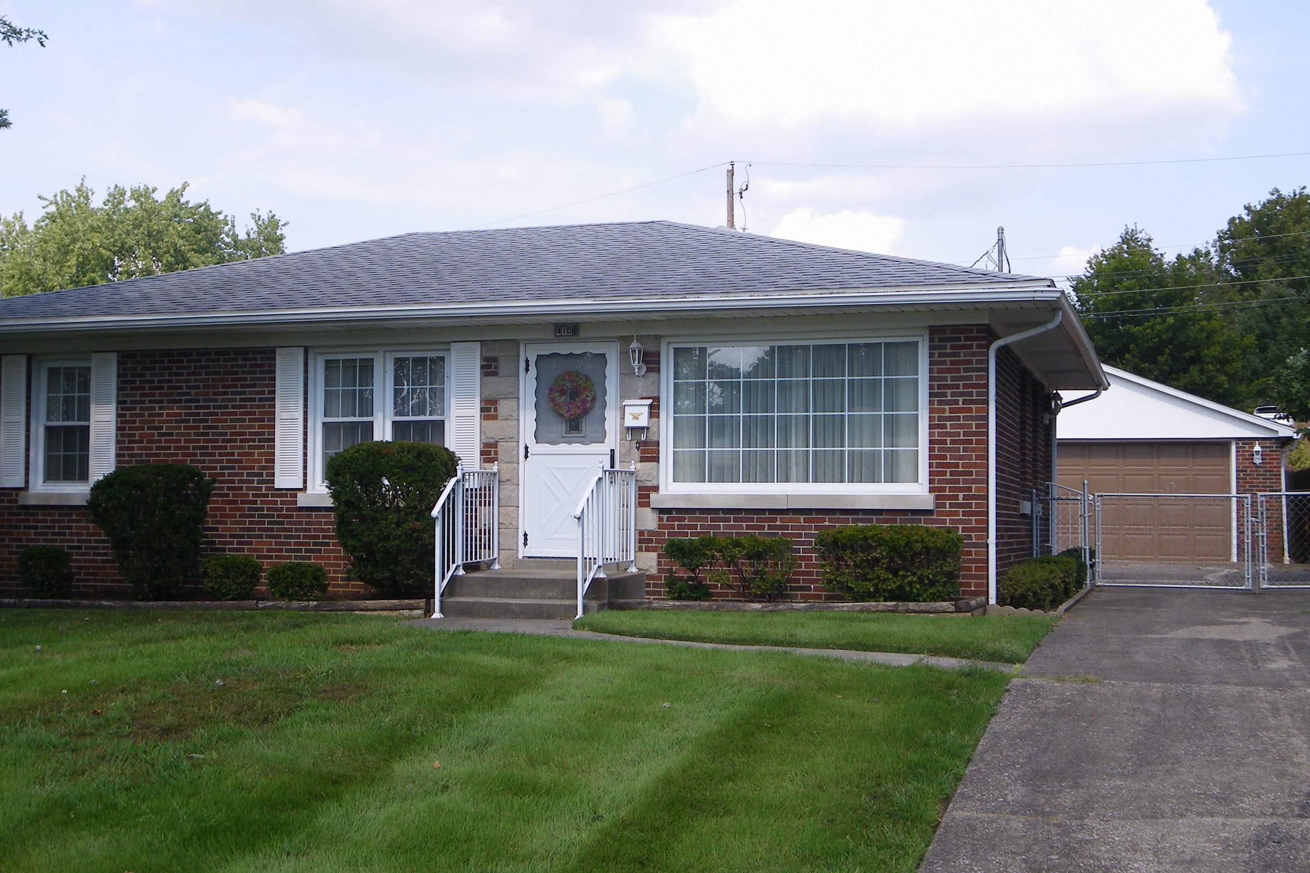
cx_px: 554
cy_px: 456
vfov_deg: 27.5
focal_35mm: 49
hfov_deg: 40.2
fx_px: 1783
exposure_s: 1/320
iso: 64
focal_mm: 6.9
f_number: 3
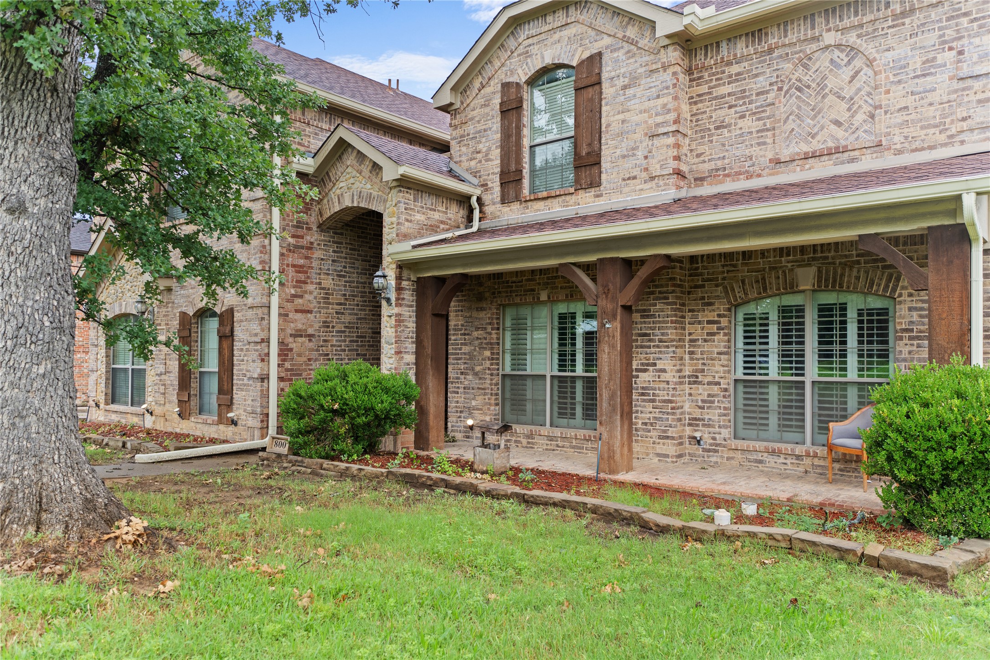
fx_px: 672
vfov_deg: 52.3
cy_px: 330
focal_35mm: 24
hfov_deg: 72.7
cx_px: 495
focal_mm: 16.3
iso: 100
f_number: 2.8
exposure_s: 1/160
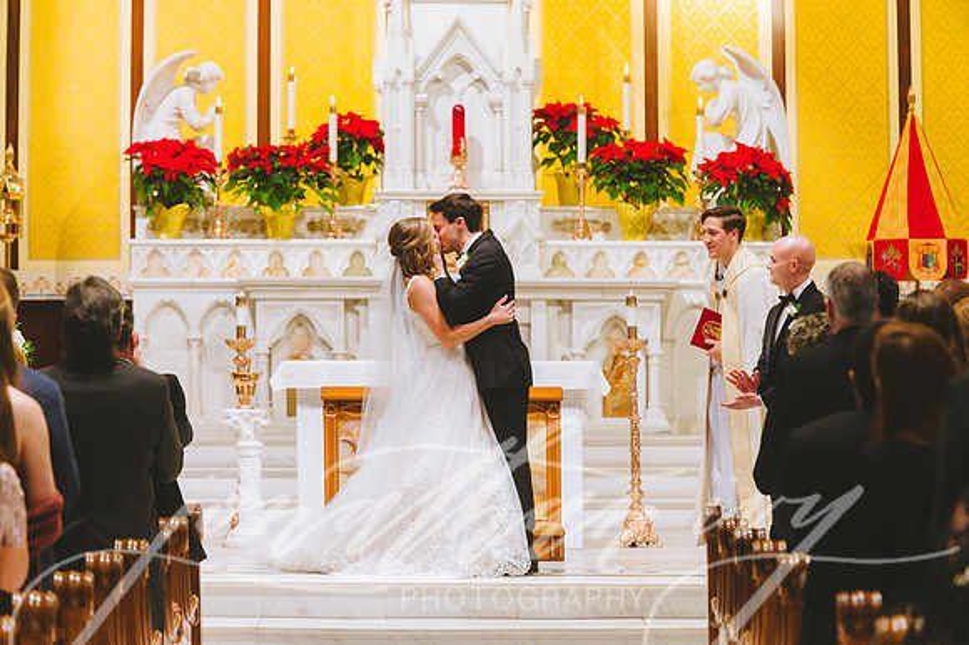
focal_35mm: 148
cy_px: 323
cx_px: 490
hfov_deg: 13.9
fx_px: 3984
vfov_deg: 9.3
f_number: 3.2
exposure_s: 1/320
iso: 2500
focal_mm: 145
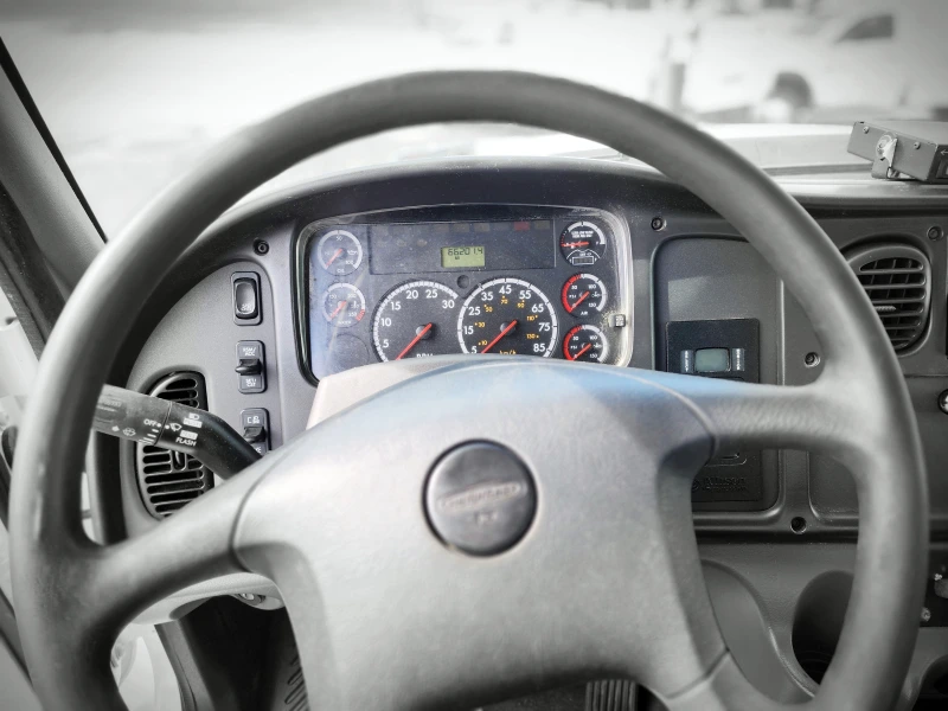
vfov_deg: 58.9
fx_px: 630
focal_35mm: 23
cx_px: 474
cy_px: 356
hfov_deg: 73.9
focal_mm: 6.4
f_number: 1.8
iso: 12
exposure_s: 1/124
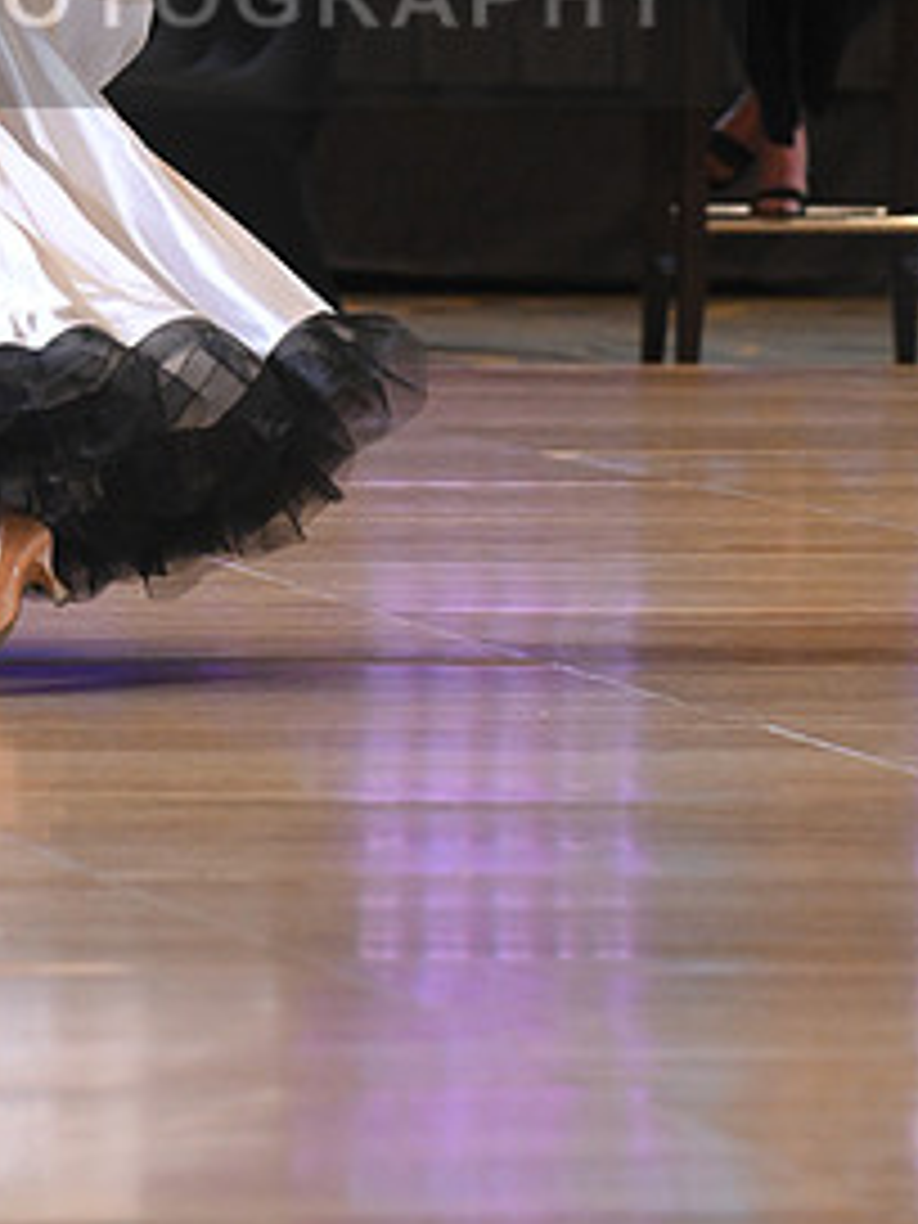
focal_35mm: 410
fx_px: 14497
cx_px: 128
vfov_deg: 4.8
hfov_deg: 3.6
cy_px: -40
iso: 5000
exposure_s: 1/250
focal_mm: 200
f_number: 6.3
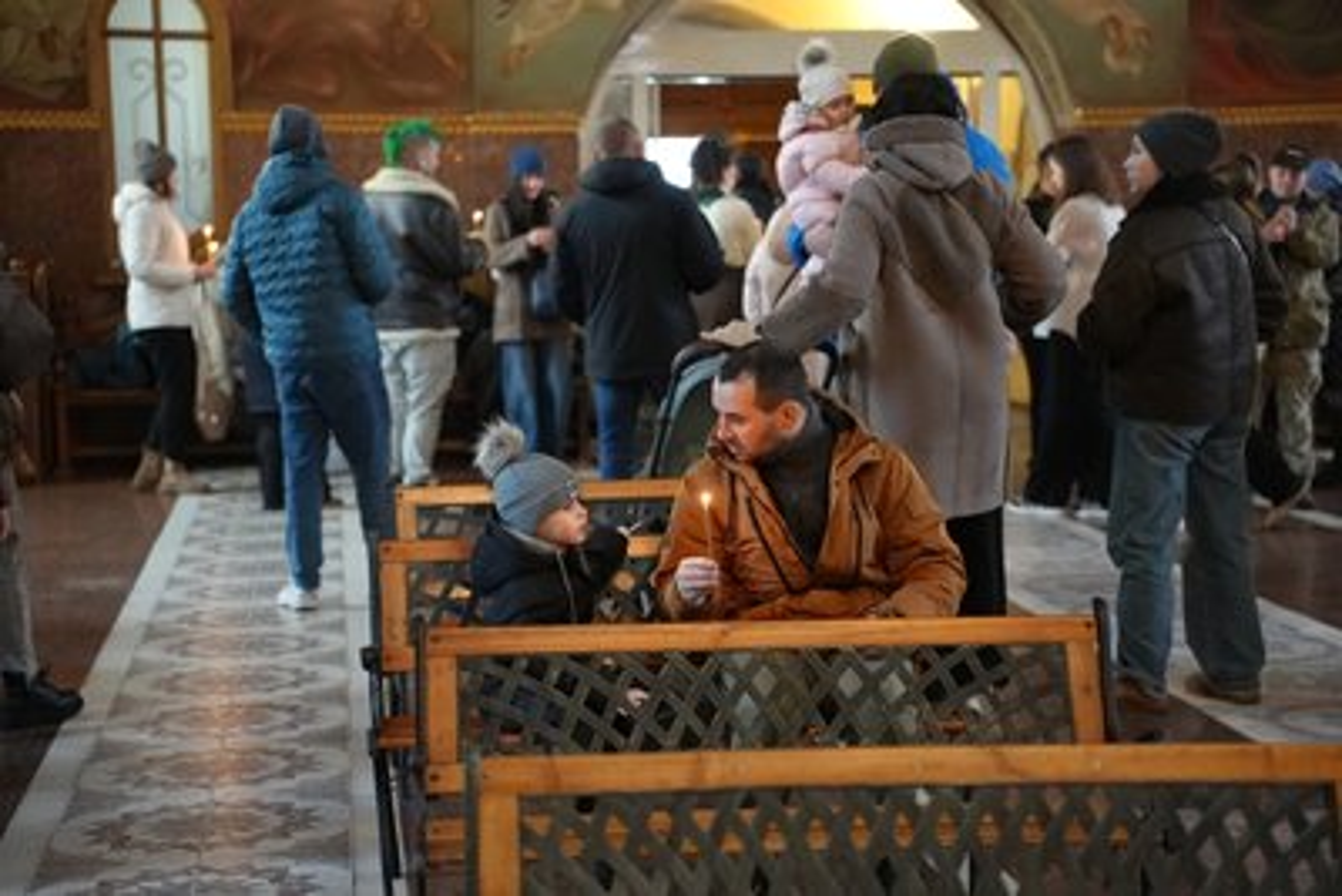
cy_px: 448
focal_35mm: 75
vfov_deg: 18.2
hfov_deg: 27.0
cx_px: 671
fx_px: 2797
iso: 12800
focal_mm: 75
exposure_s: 1/160
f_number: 3.2
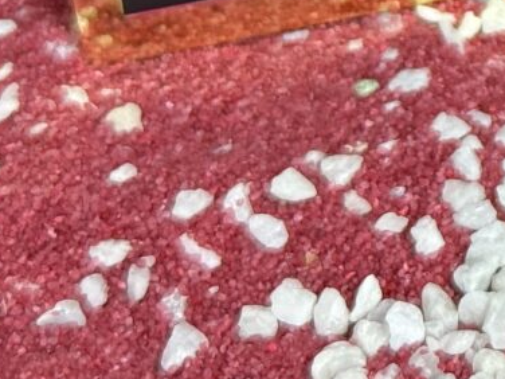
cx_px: 905
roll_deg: +2.4
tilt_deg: -31.1
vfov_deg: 7.3
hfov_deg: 9.6
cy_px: -384
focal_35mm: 196
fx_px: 2859
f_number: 1.78
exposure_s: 1/50
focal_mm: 6.76
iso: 160
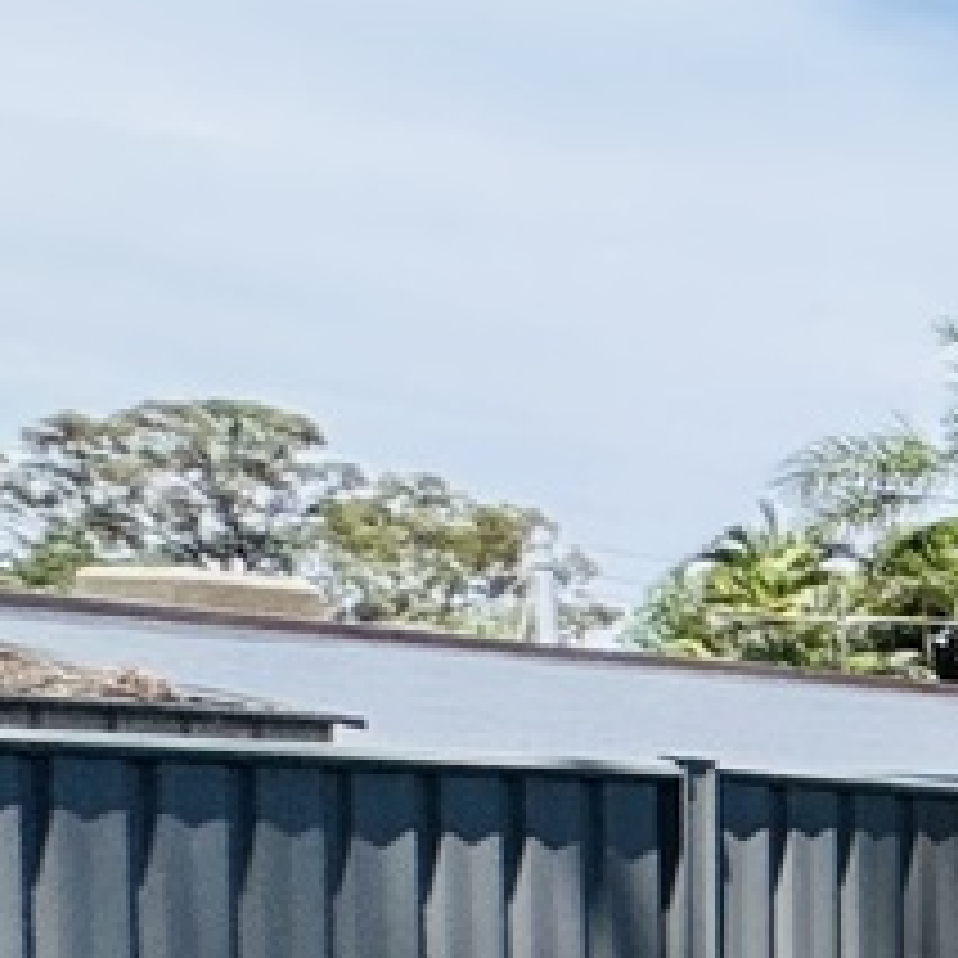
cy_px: 1068
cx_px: 3355
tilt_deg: -0.1
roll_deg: +0.6
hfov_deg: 9.6
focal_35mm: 87
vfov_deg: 19.1
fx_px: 2724
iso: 40
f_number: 2.2
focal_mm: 2.22
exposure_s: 1/1048
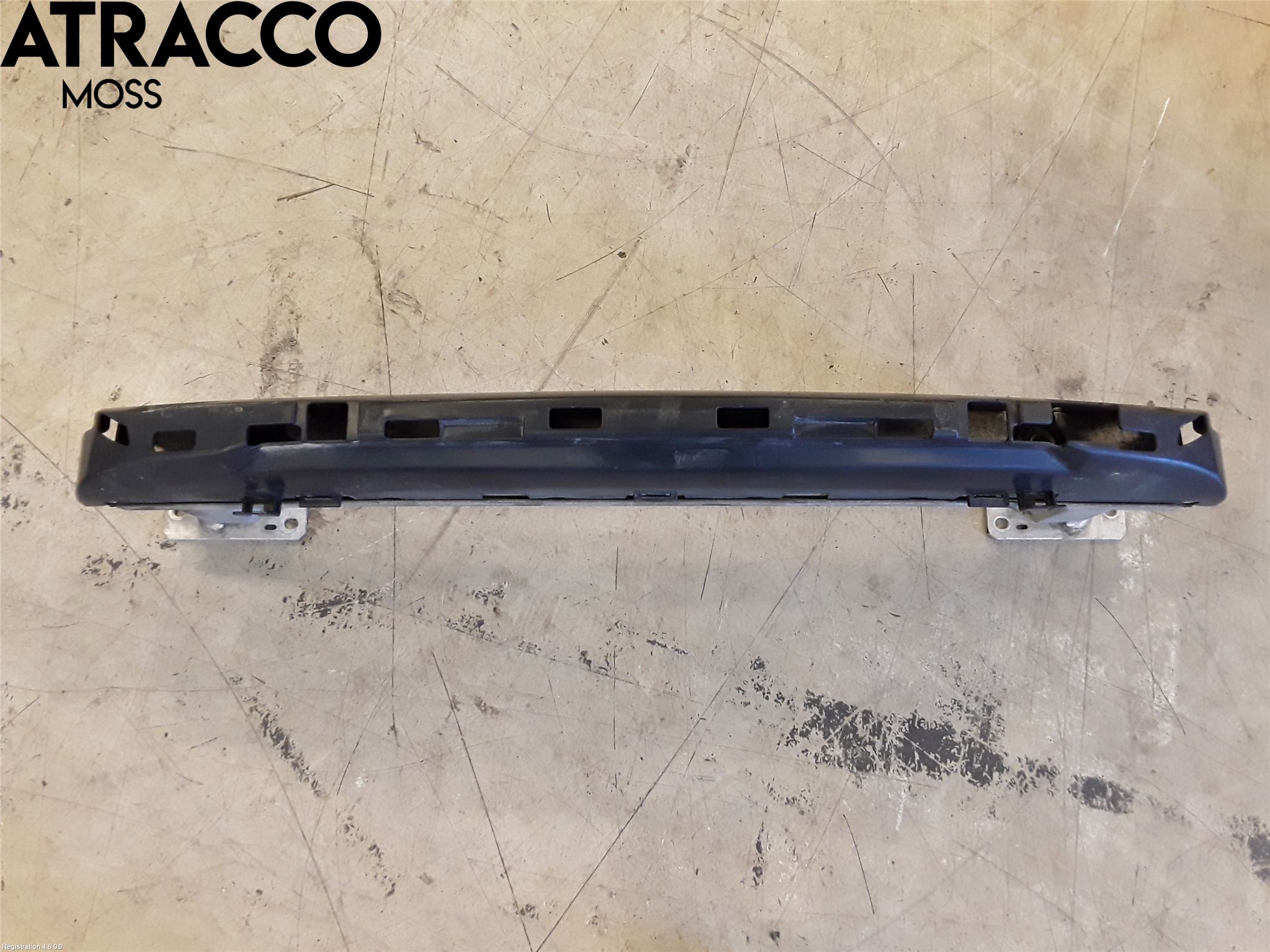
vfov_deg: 49.7
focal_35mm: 28
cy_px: 476
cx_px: 635
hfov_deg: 63.4
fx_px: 1027
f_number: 1.9
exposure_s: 1/50
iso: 125
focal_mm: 2.91
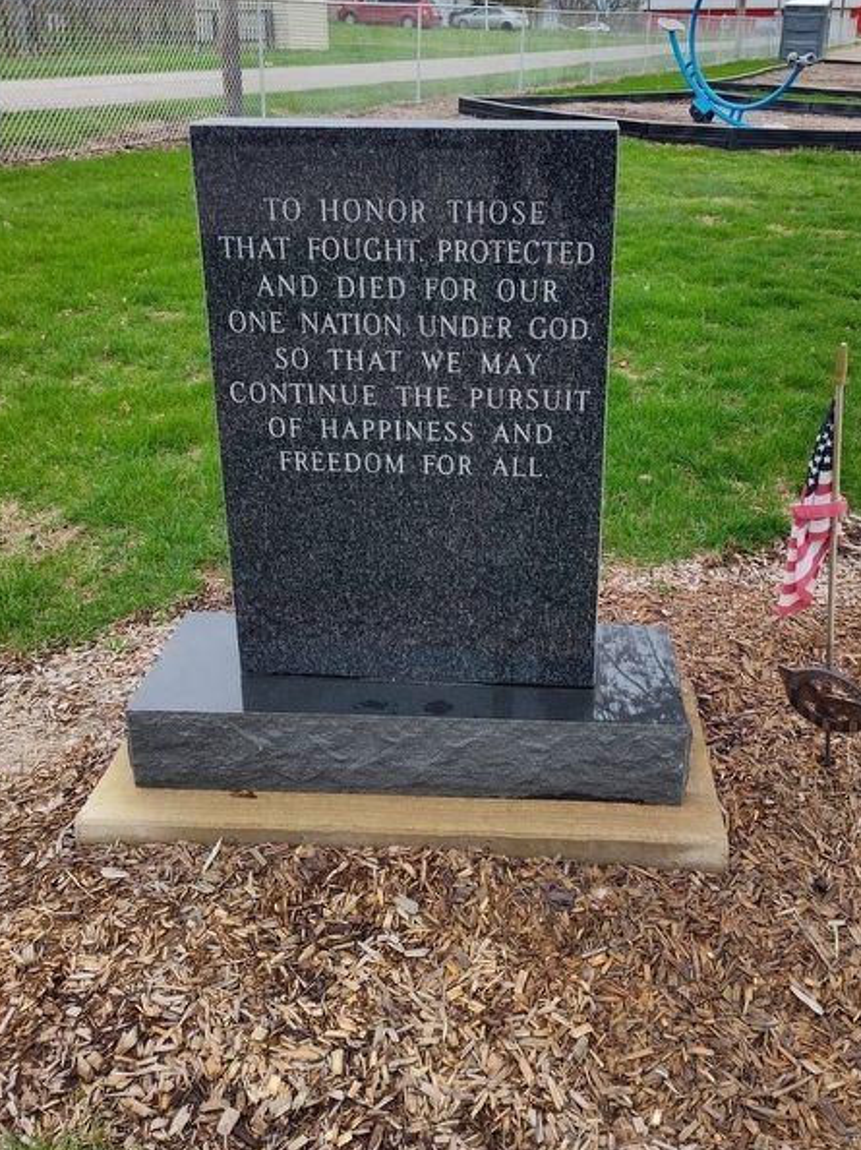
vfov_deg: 57.6
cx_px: 497
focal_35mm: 31
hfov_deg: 45.3
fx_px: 1029
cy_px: 424
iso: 100
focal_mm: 5.56
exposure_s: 1/376
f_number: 1.8
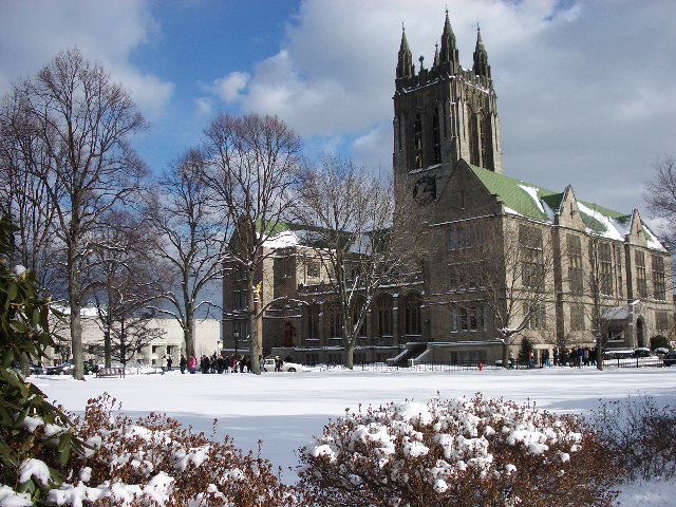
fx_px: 683
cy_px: 254
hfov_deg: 52.6
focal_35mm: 35
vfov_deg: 40.7
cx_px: 338
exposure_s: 1/640
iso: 80
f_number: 4.3
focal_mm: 5.8
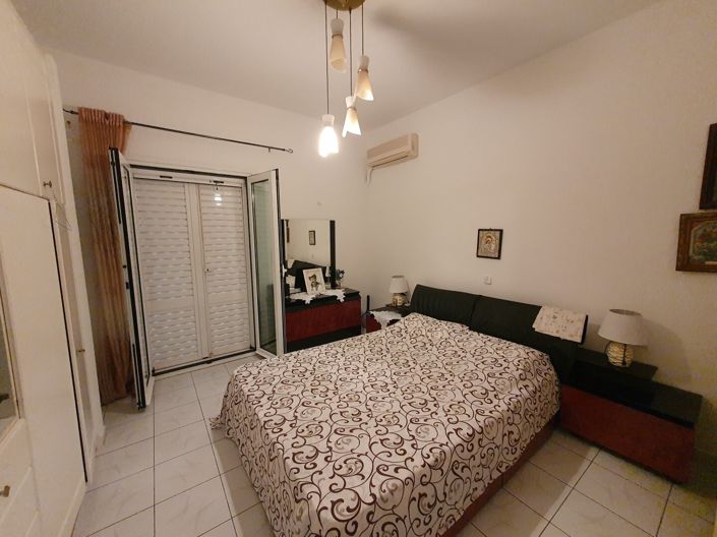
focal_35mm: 13
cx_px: 358
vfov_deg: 89.9
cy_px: 268
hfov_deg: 106.2
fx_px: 269
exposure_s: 1/33
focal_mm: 1.8
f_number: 2.2
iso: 500
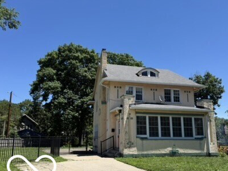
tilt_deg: +9.8
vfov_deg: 48.0
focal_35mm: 29
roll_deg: -0.1
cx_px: 118
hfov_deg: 61.6
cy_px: 103
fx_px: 191
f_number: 1.78
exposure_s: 1/3953
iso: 80
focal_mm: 6.76
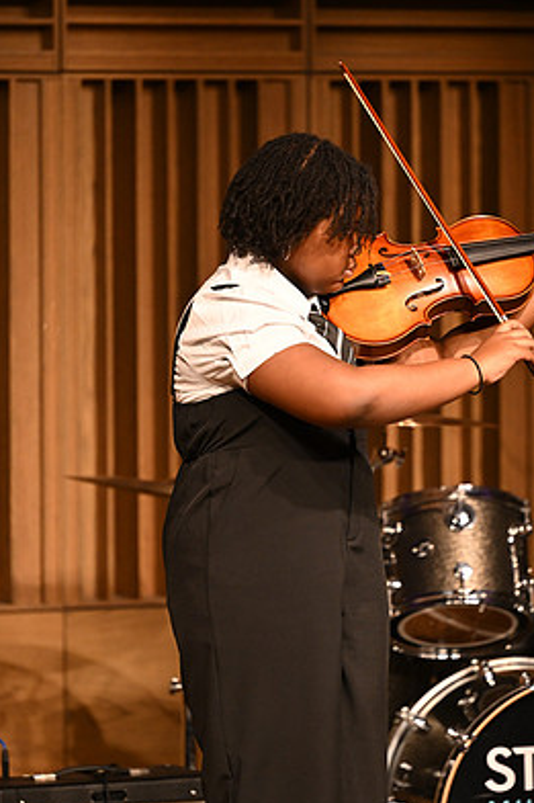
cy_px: 424
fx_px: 4943
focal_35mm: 222
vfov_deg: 9.3
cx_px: 343
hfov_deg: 6.2
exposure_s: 1/400
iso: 2500
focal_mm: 150
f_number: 2.8
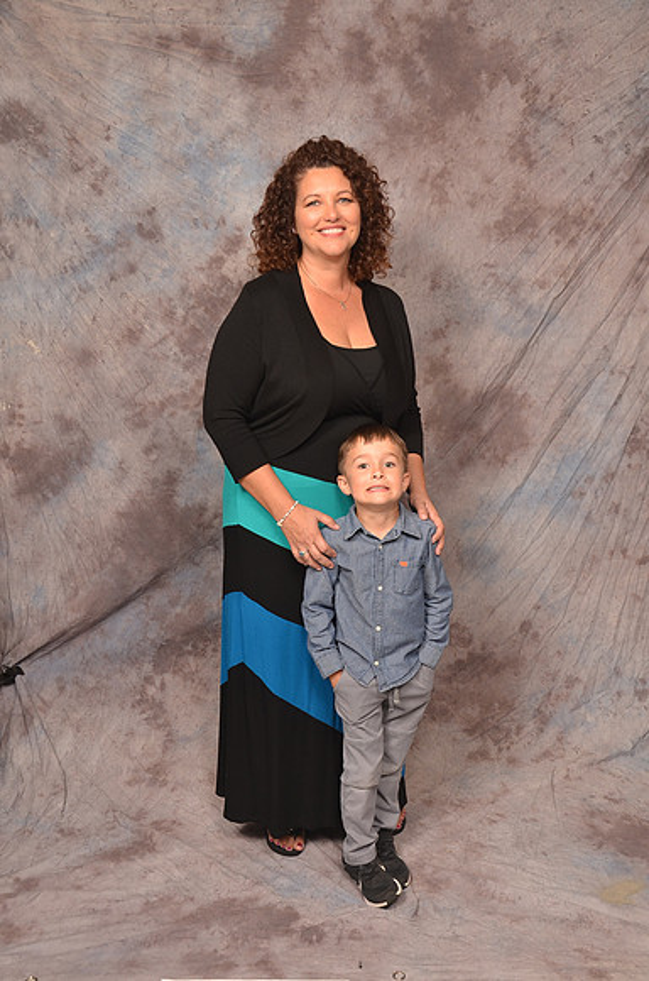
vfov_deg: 51.4
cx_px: 324
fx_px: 1019
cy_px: 490
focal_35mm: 38
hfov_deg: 35.3
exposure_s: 1/60
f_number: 5.6
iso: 200
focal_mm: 25
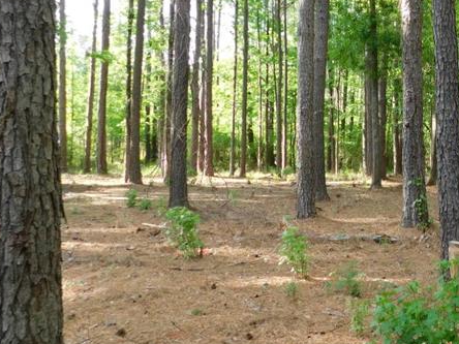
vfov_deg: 27.3
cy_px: 107
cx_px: 448
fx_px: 703
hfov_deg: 33.4
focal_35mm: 53
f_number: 3
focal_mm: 4
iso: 125
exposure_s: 1/125
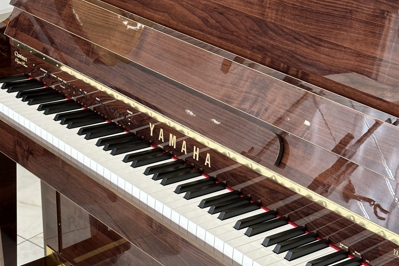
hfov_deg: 25.3
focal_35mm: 80
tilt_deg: -25.3
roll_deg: -0.5
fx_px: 887
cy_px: 146
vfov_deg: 17.1
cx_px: 163
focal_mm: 6.86
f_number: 1.78
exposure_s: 1/100
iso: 125
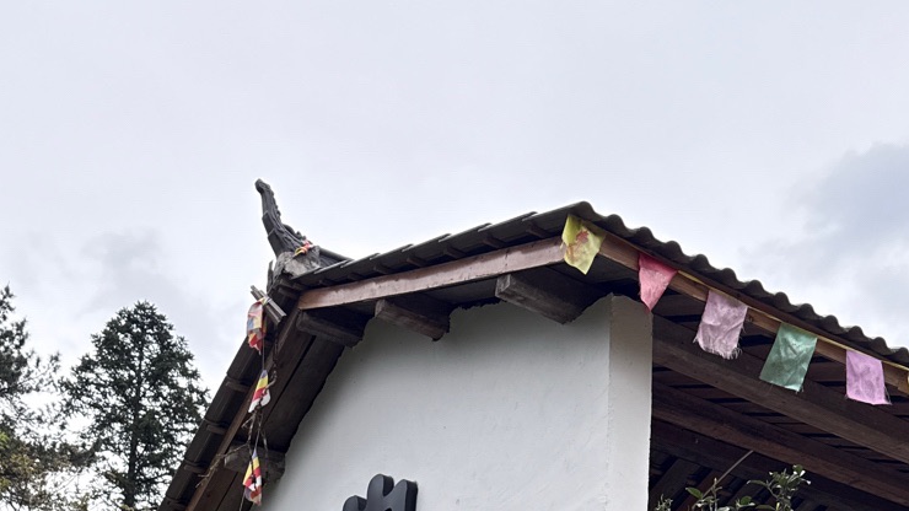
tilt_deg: +14.2
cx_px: 411
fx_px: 1277
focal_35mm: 53
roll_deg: -1.1
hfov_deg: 39.1
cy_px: 784
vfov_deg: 19.5
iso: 100
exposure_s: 1/514
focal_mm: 6.76
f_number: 1.78
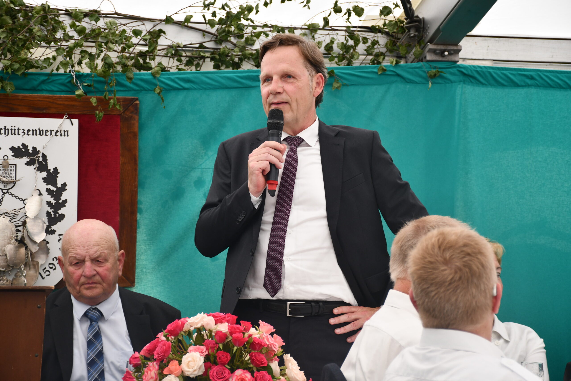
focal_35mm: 105
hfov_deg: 19.5
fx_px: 1665
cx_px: 286
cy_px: 190
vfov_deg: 13.0
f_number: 5.6
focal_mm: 70
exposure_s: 1/250
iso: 320
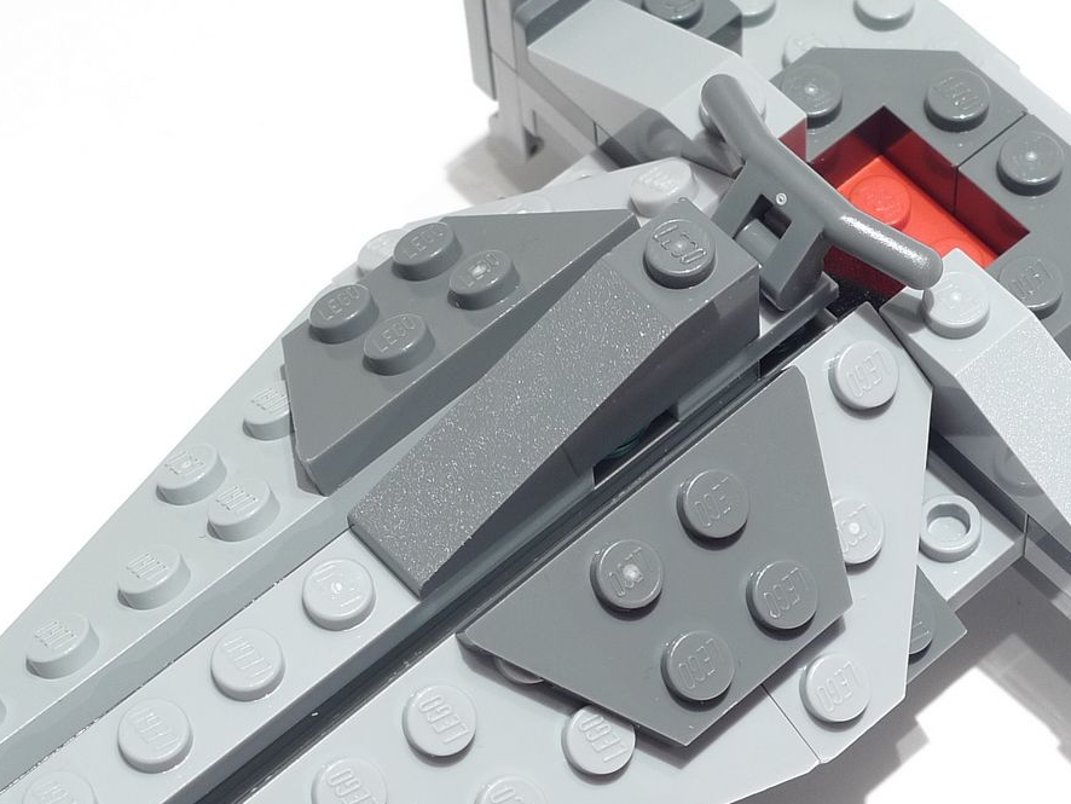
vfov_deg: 13.8
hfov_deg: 18.3
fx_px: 3311
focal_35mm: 107
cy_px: 488
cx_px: 670
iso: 80
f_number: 4.5
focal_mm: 11.1
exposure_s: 1
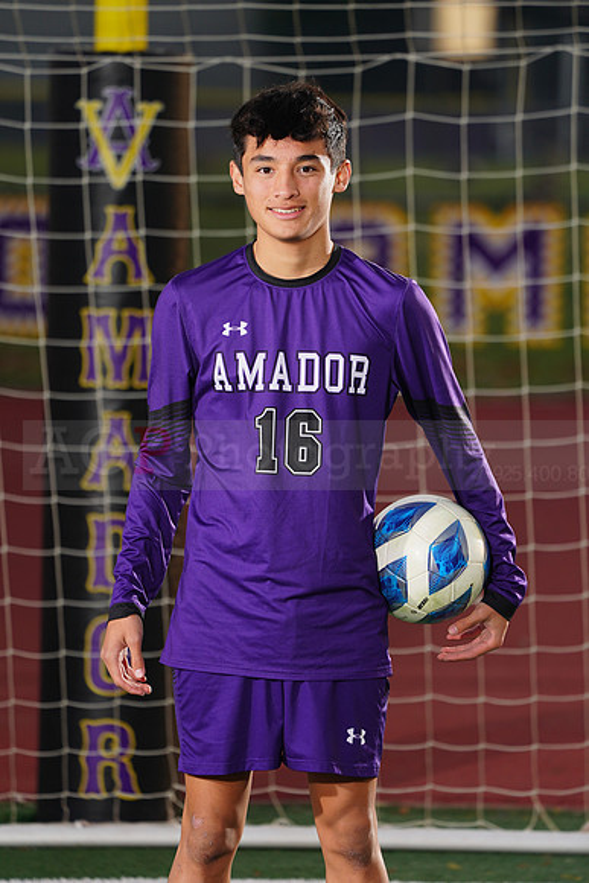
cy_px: 442
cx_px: 294
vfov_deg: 5.7
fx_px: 8927
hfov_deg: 3.8
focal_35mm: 364
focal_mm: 364
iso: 200
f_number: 7.1
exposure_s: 1/200
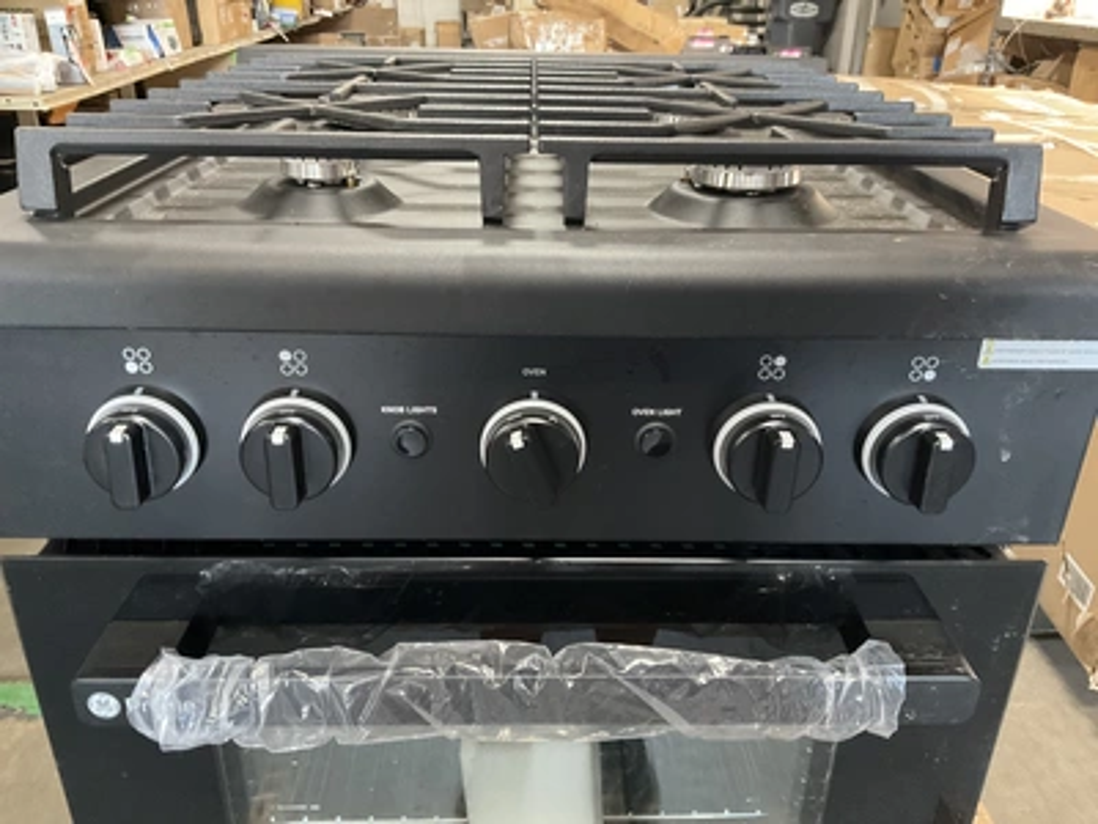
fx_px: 920
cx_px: 549
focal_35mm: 29
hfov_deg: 61.7
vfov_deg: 48.2
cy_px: 412
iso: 400
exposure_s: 1/30
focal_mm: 3
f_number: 1.8
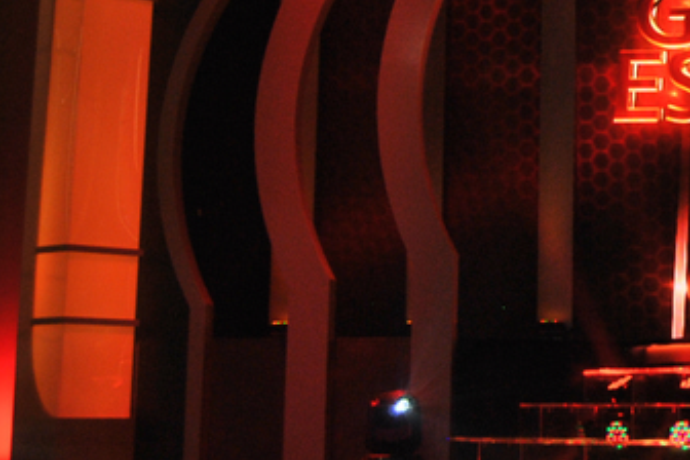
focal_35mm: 95
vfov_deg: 14.3
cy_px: 105
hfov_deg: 20.1
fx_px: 1828
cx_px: 828
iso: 250
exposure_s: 1/30
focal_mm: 23
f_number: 5
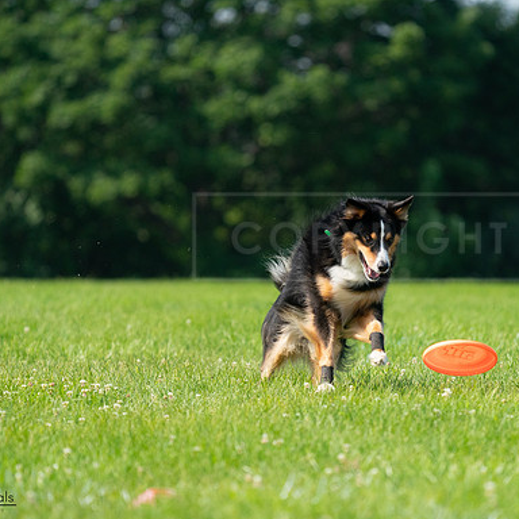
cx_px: 322
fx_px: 7226
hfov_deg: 4.1
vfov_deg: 4.1
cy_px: 260
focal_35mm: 426
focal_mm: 332
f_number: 6.3
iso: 2000
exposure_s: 1/4000
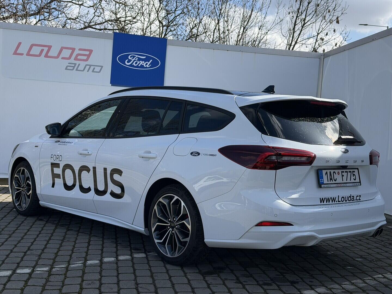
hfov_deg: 39.7
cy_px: 147
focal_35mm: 48
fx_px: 544
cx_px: 196
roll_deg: -2.9
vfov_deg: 30.3
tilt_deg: -2.4
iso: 64
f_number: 1.78
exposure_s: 1/4329
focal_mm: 6.76
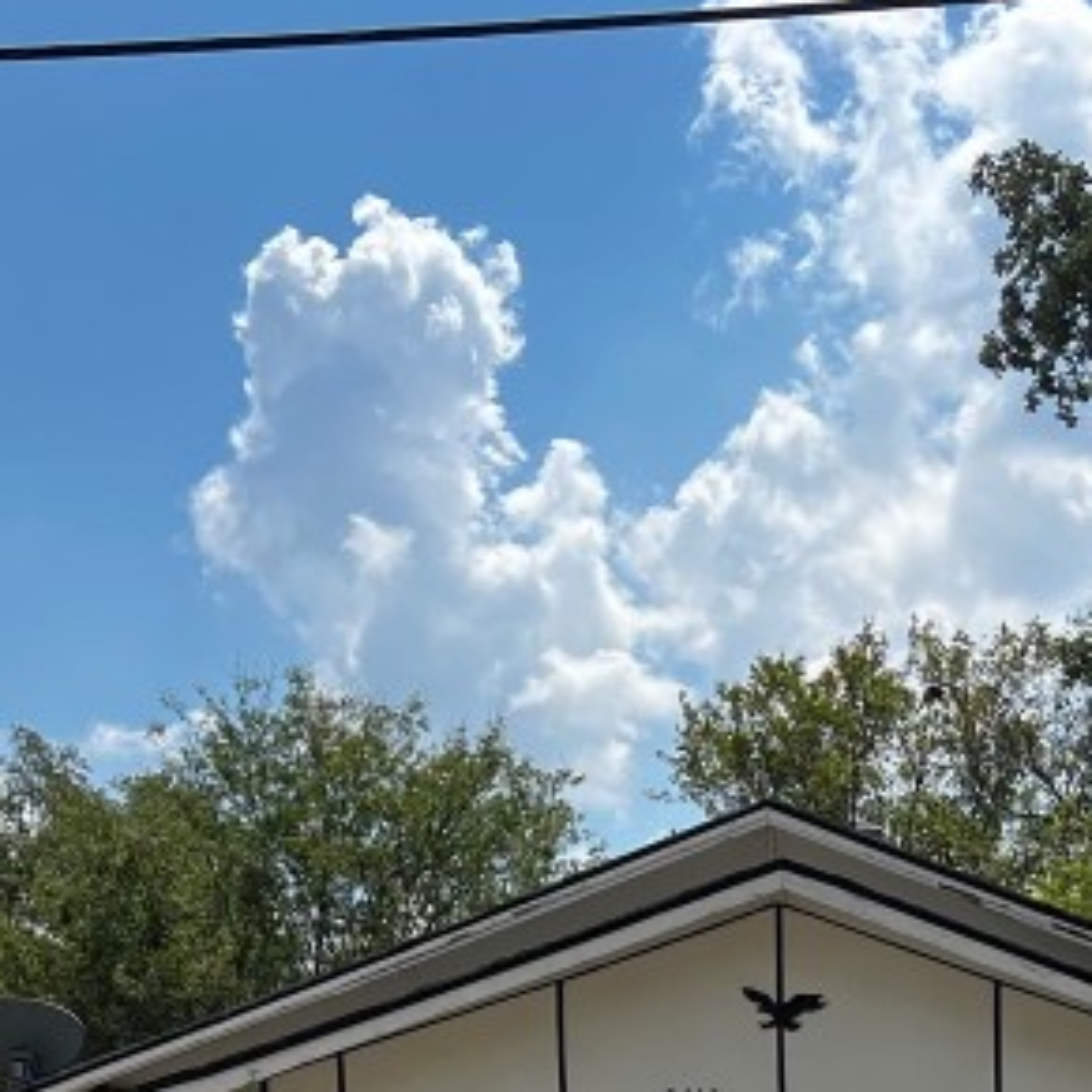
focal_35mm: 81
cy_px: 1400
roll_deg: -0.5
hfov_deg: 21.1
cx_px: 886
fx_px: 2891
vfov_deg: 19.8
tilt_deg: +3.0
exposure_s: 1/6211
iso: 50
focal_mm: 5.7
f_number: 1.5
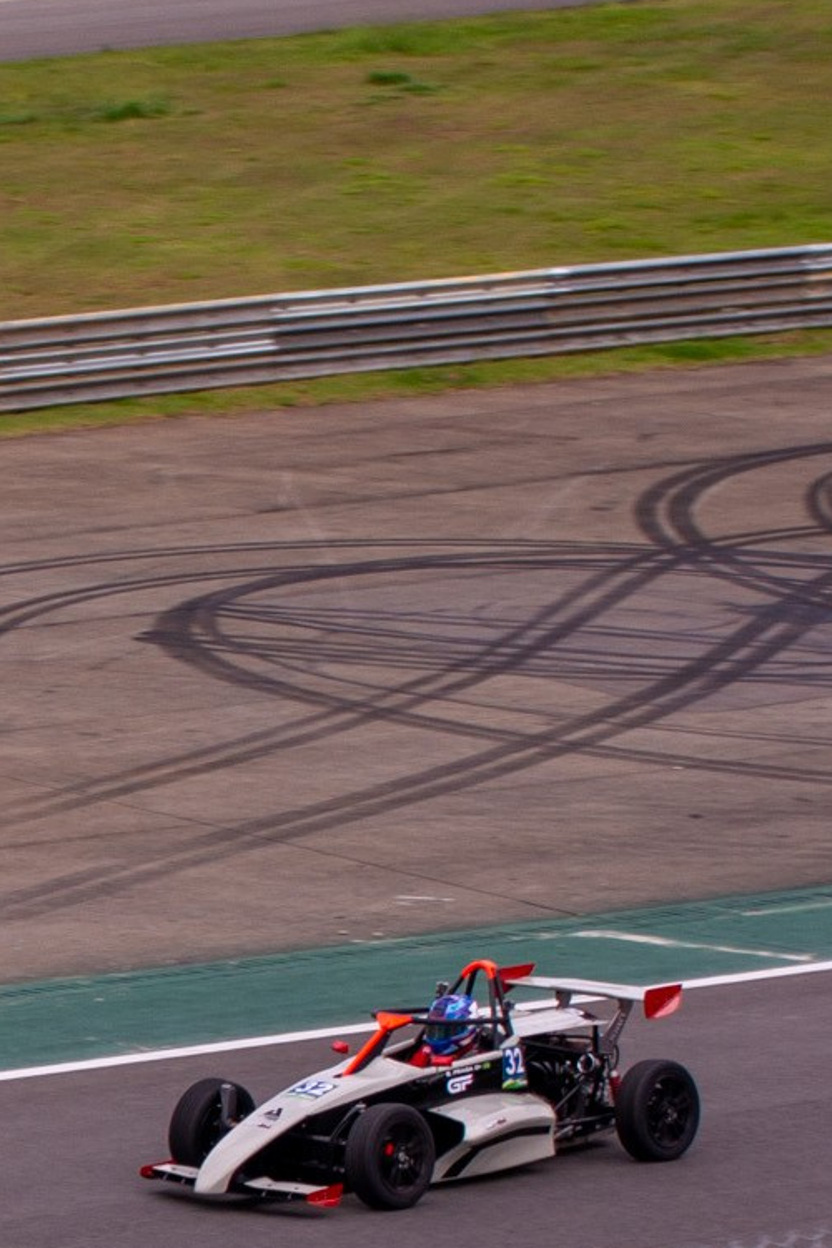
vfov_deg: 8.7
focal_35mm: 236
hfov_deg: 5.8
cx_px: -440
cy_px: 1198
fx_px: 8181
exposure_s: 1/500
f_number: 5.6
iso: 100
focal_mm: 35
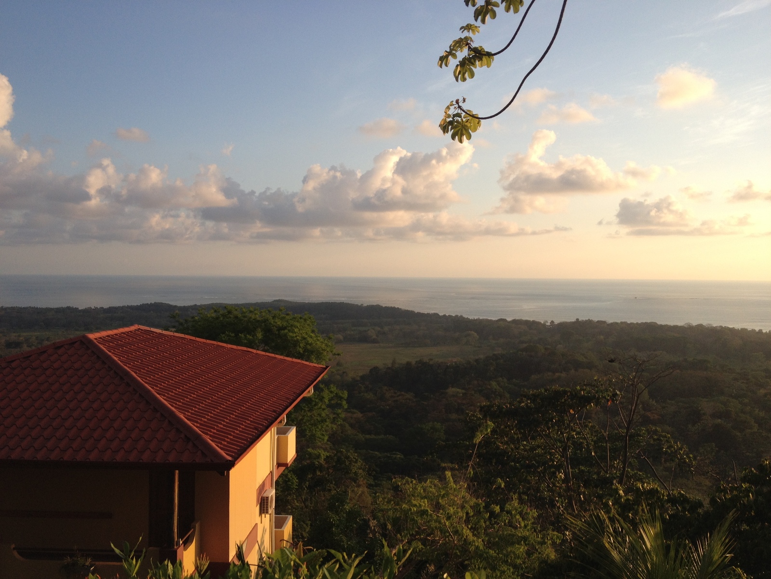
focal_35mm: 35
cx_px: 386
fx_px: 780
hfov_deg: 52.6
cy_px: 290
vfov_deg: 40.7
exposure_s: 1/1042
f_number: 2.4
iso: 50
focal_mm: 4.28
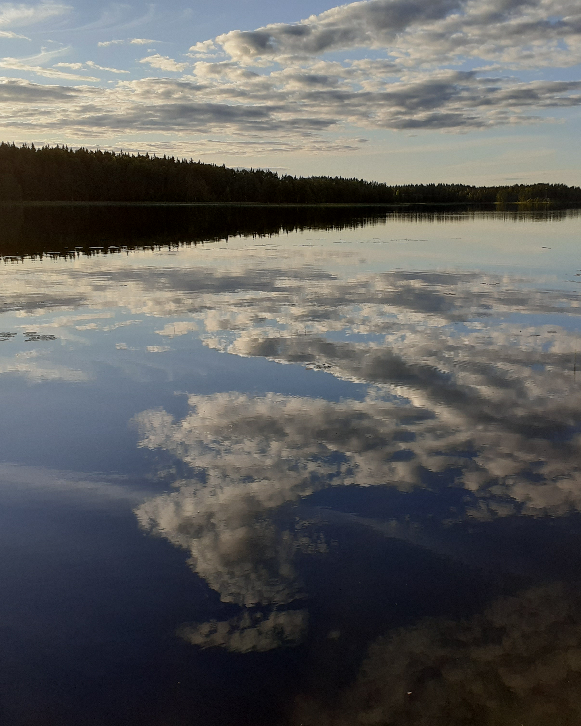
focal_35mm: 36
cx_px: 346
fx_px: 774
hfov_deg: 41.0
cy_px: 364
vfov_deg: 50.3
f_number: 1.9
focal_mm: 3.6
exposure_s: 1/1015
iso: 40
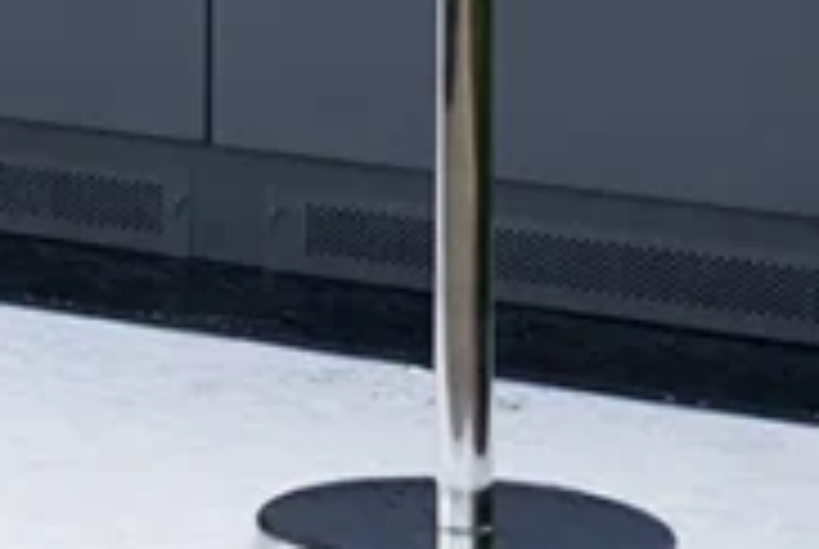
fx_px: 4603
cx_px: -585
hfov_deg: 9.7
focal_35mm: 202
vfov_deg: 6.6
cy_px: -565
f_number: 2.8
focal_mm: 36
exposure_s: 1/200
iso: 160
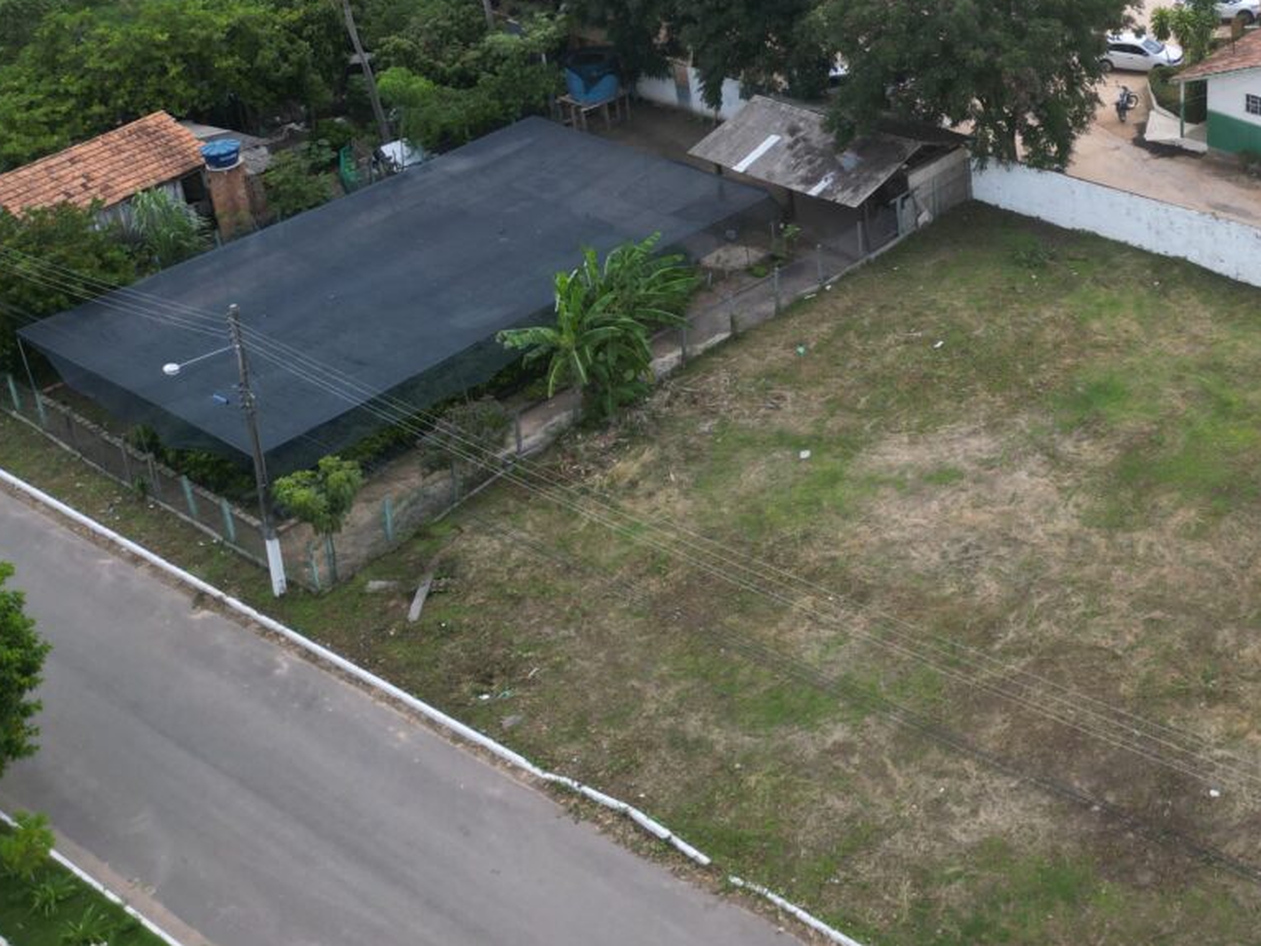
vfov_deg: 29.0
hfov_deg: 37.1
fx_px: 1749
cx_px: 1133
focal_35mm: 48
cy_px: 94
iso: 200
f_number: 1.7
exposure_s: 1/2500
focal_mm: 6.72
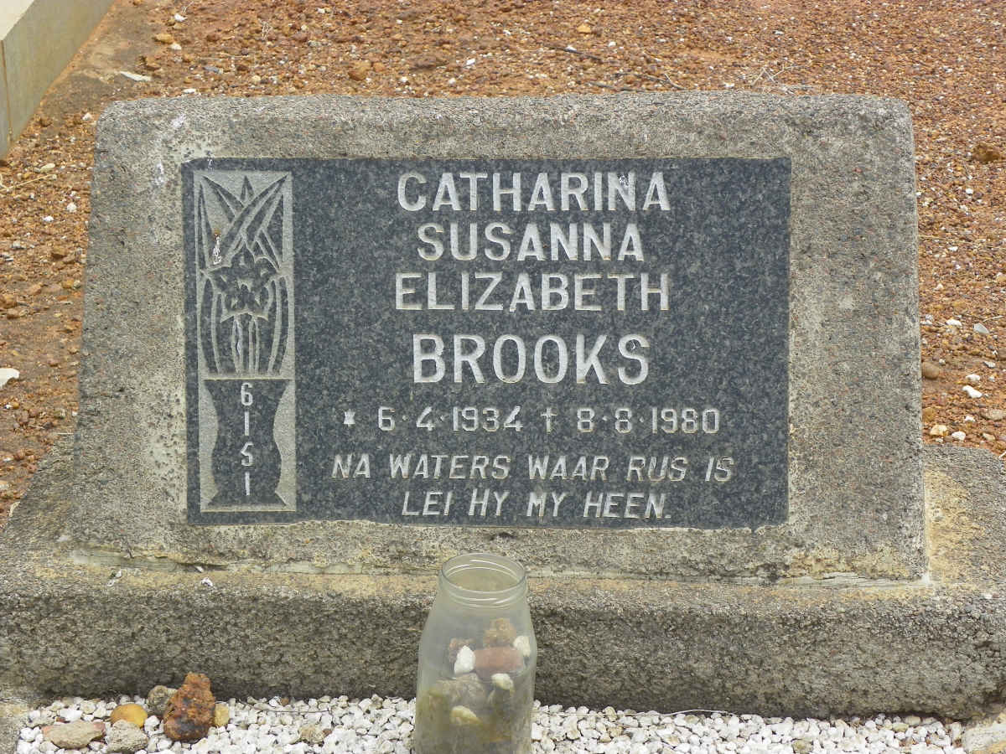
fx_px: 2616
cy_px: 377
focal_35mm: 90
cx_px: 503
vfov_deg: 16.4
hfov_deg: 21.8
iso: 64
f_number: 4.5
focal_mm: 16
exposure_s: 1/200
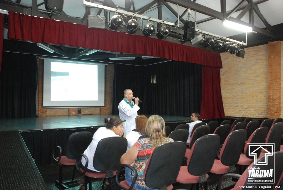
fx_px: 236
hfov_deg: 61.9
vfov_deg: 43.7
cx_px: 142
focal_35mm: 30
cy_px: 95
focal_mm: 20
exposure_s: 1/6
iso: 1250
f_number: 5.6
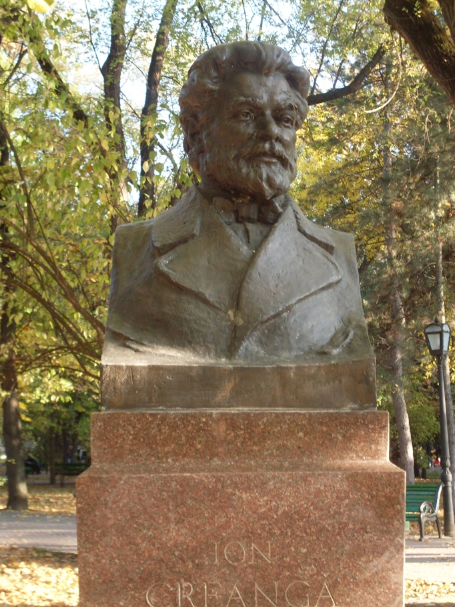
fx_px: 1262
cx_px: 230
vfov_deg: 27.0
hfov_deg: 20.4
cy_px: 306
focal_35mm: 72
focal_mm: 11.7
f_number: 3.7
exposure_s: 1/45
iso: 120
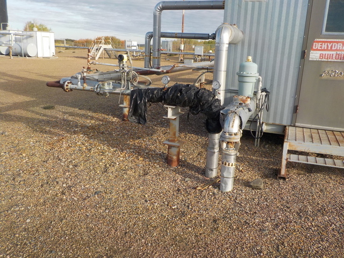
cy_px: 129
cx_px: 172
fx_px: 298
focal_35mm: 30
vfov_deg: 46.8
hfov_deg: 60.0
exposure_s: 1/800
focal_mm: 4.1
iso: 125
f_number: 3.3
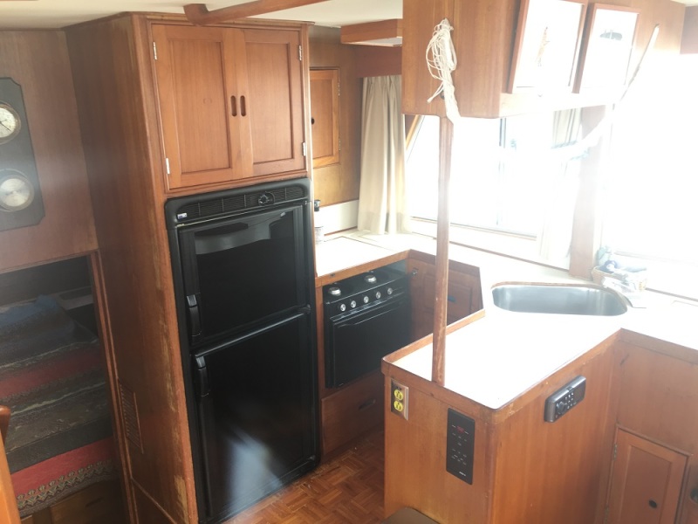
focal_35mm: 29
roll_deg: +2.0
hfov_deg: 61.7
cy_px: 262
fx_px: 585
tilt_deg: -16.3
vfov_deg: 48.2
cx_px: 349
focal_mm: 4.15
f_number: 2.2
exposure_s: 1/30
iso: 32
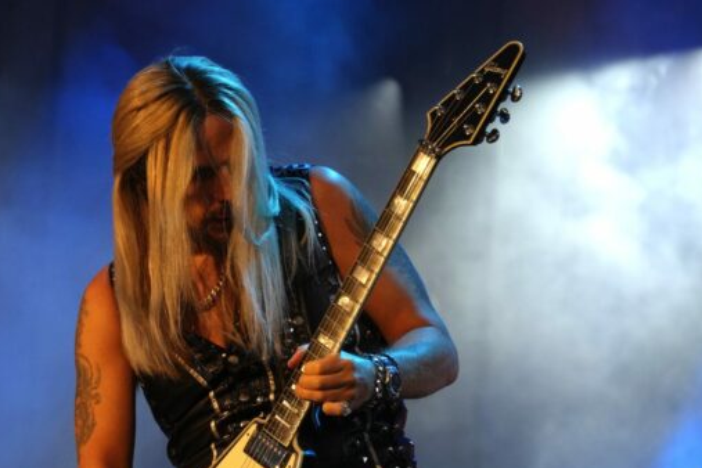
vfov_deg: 5.0
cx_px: 274
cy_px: 310
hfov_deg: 7.5
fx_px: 5357
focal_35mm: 275
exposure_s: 1/200
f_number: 5.6
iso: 1250
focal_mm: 121
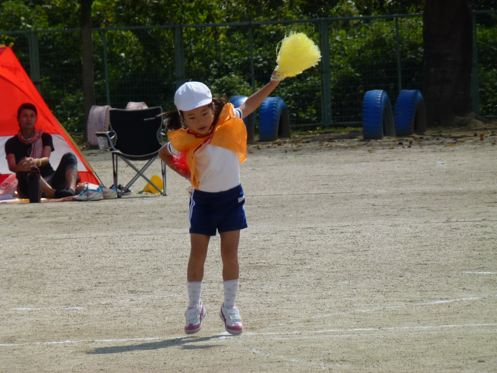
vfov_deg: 3.9
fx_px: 5513
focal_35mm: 384
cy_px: 186
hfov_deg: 5.2
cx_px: 248
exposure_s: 1/800
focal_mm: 68.8
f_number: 5.9
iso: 100
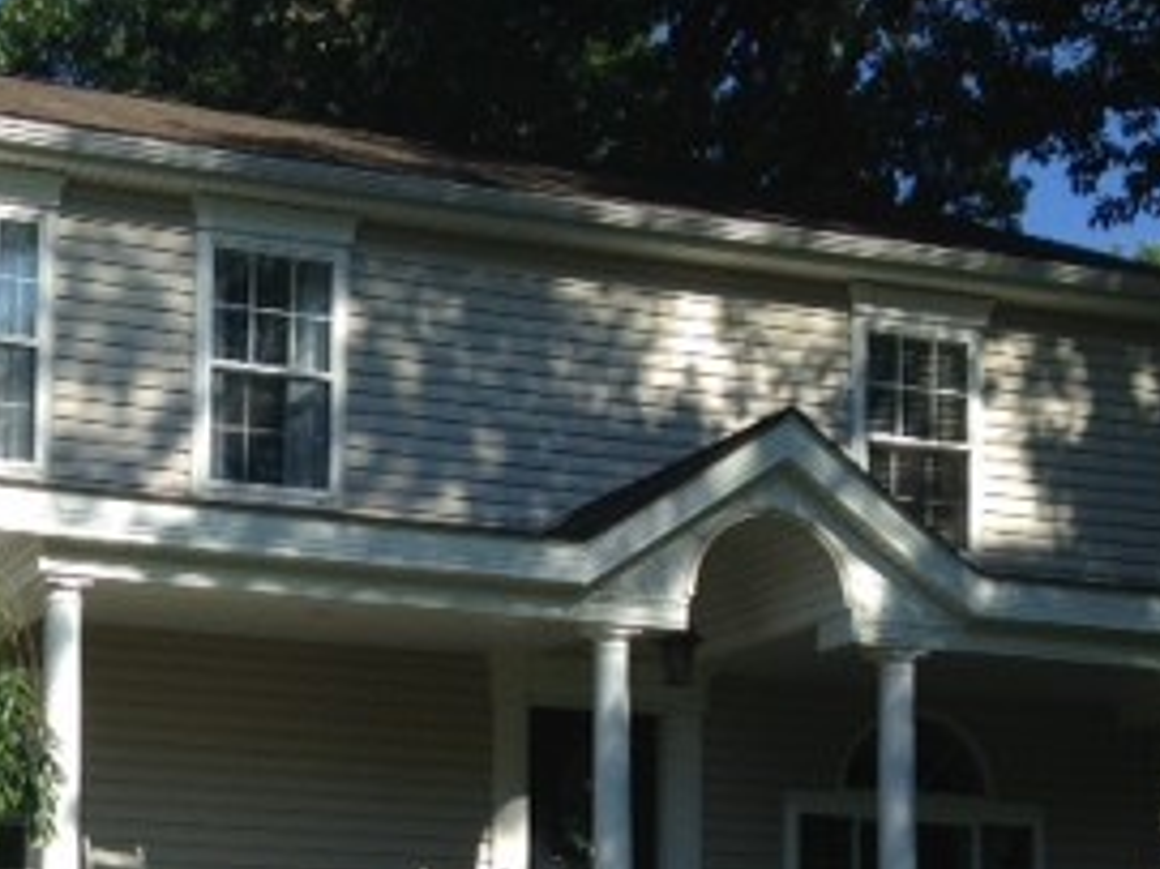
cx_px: 163
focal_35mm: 78
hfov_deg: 24.5
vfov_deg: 18.3
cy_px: 916
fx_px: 2613
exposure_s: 1/1043
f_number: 2.4
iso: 50
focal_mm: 4.12
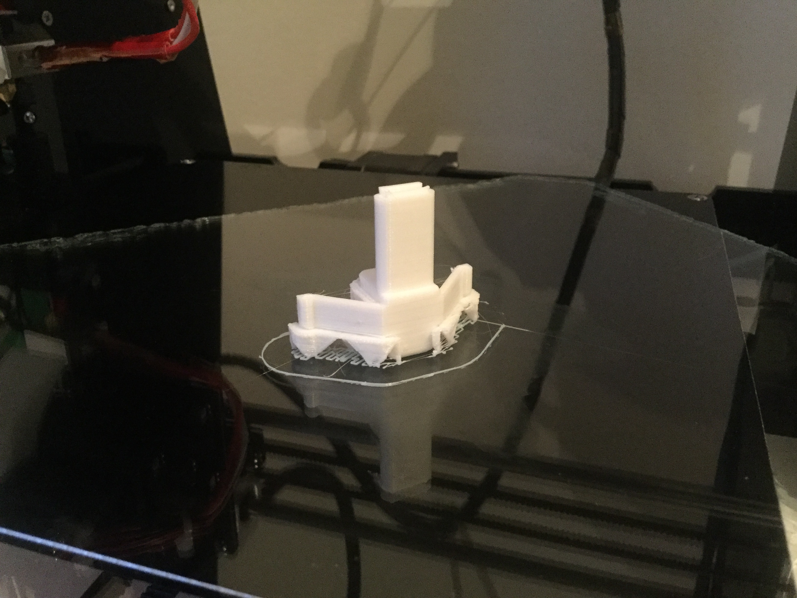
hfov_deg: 58.4
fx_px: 714
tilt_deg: -24.4
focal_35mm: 31
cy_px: 299
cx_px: 398
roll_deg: -0.2
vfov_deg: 45.4
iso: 500
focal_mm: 3.3
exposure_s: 1/15
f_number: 2.4
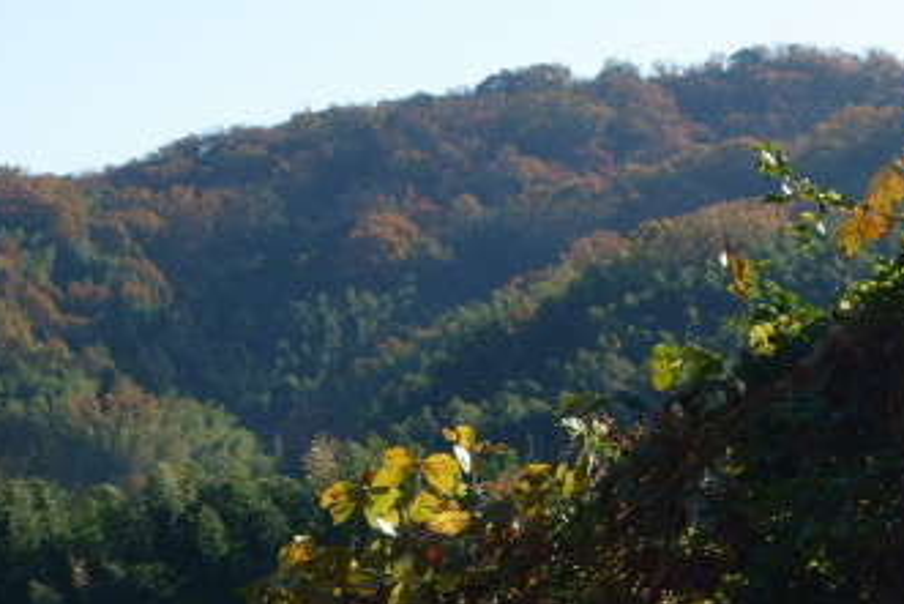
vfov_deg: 7.4
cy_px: 157
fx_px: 4672
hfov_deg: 11.0
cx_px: 595
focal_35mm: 186
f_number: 5.6
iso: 125
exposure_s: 1/500
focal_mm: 28.5
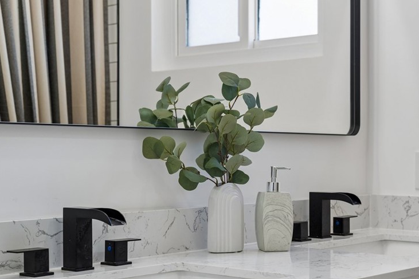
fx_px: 814
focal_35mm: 70
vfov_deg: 19.4
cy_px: 176
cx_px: 217
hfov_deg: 28.8
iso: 320
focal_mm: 50
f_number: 5
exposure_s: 1/100
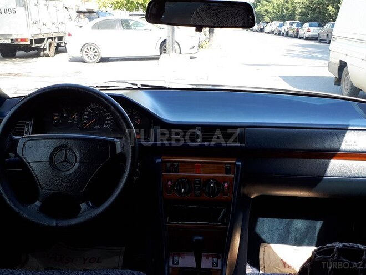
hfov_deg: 65.3
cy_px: 138
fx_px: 285
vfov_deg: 51.4
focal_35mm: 27
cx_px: 183
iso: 40
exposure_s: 1/139
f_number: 1.9
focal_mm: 3.6
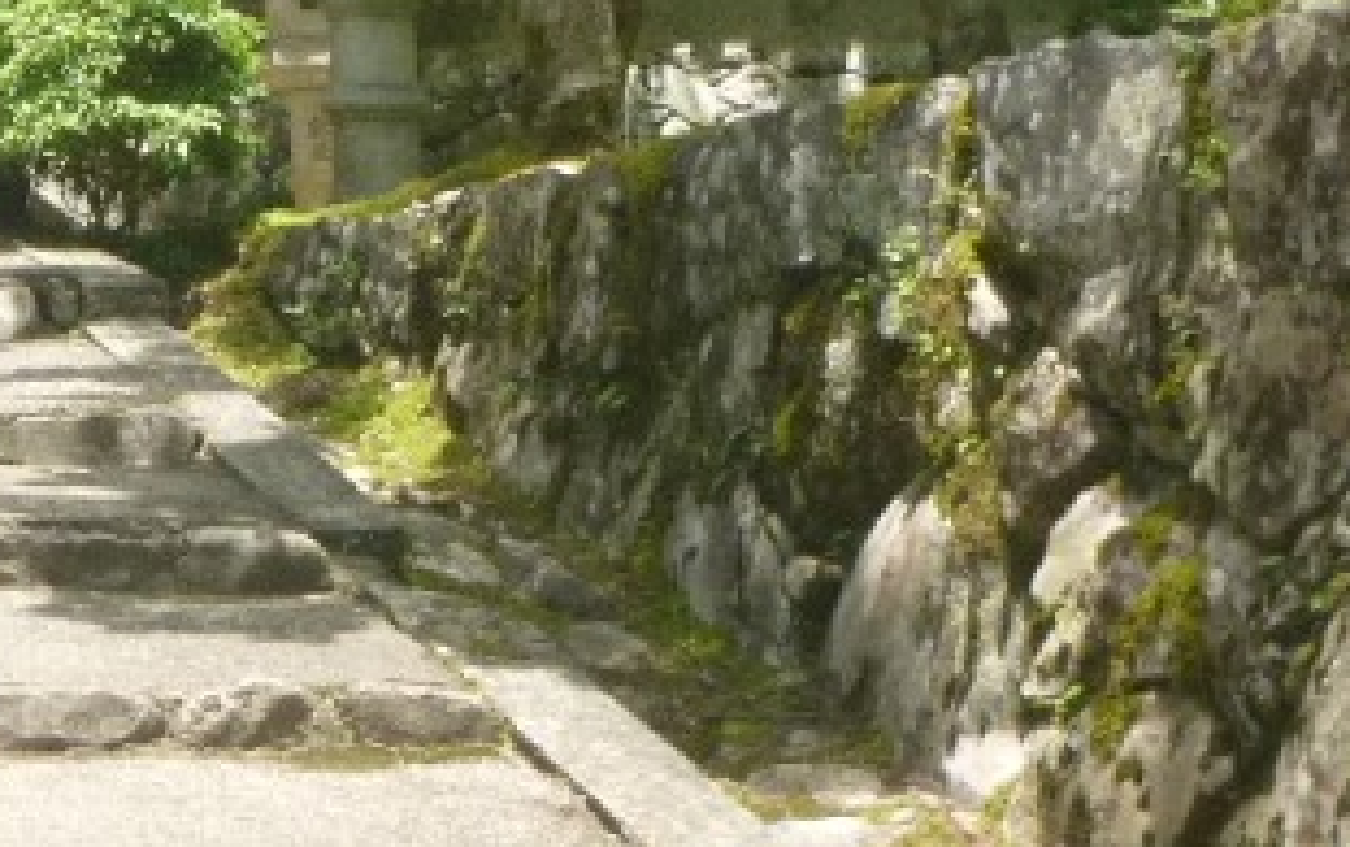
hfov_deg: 16.5
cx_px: -682
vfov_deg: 11.0
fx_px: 4235
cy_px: -400
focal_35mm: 115
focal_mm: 5.9
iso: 100
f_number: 4.3
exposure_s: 1/160
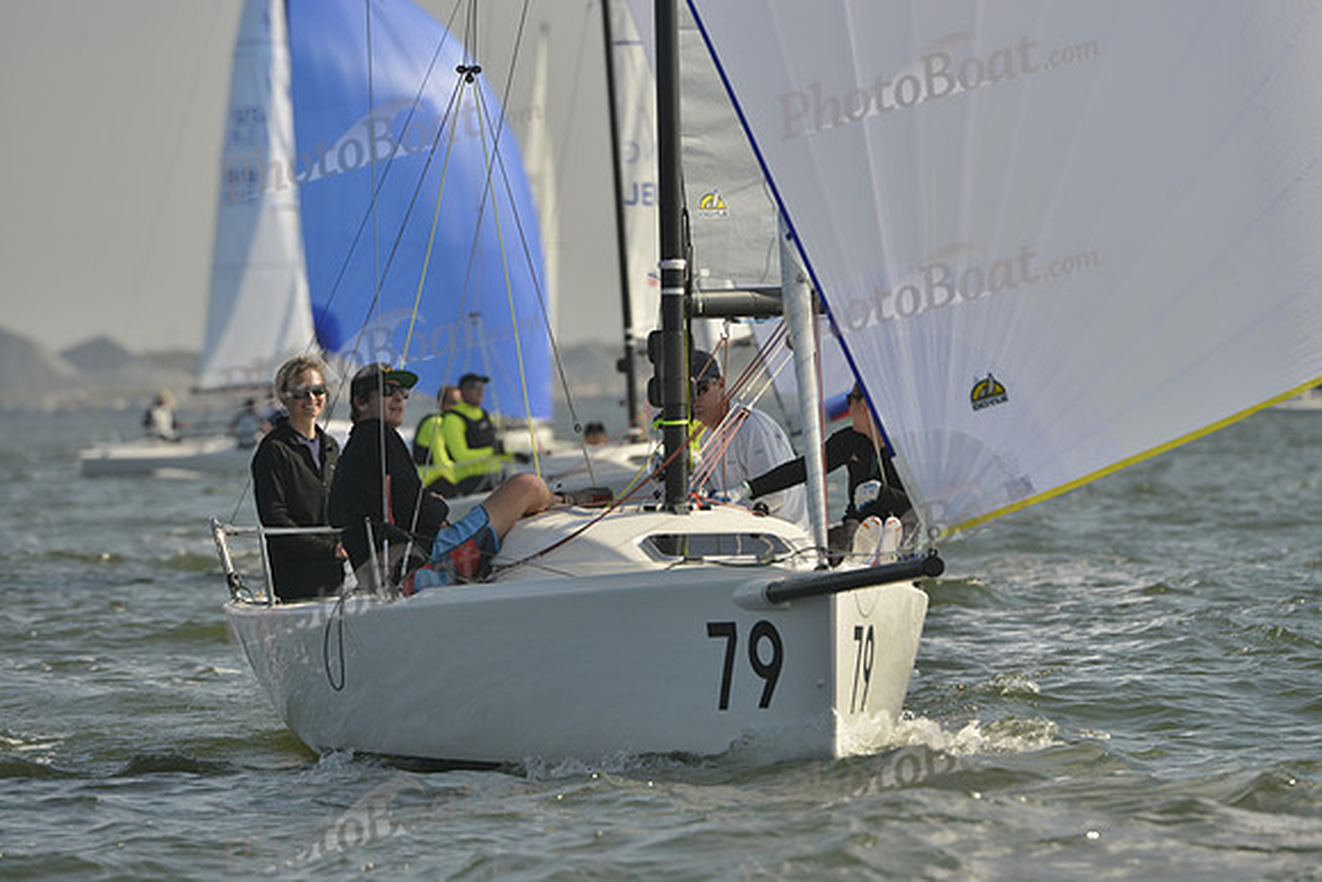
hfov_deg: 5.2
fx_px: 14692
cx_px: 661
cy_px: 441
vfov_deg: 3.4
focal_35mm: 400
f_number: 8
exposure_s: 1/1250
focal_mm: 400
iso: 280
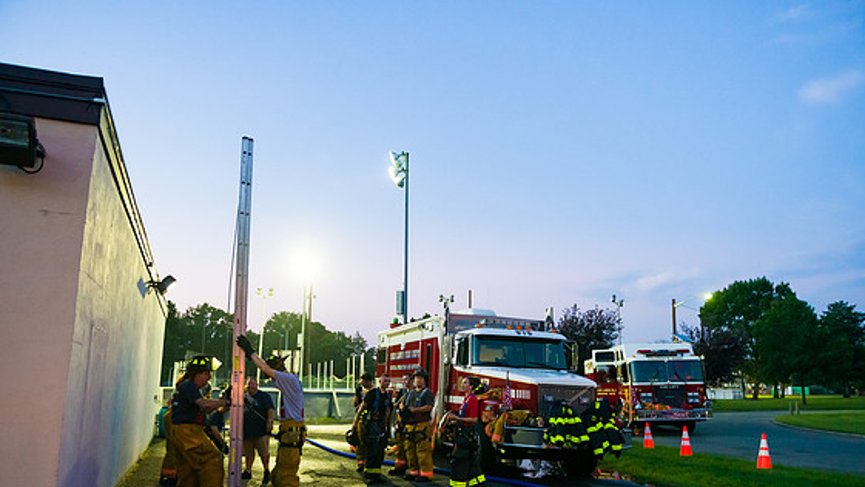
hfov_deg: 71.9
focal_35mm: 26
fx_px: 597
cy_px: 289
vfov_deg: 44.2
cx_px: 435
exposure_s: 1/125
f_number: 3.2
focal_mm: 24
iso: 3200
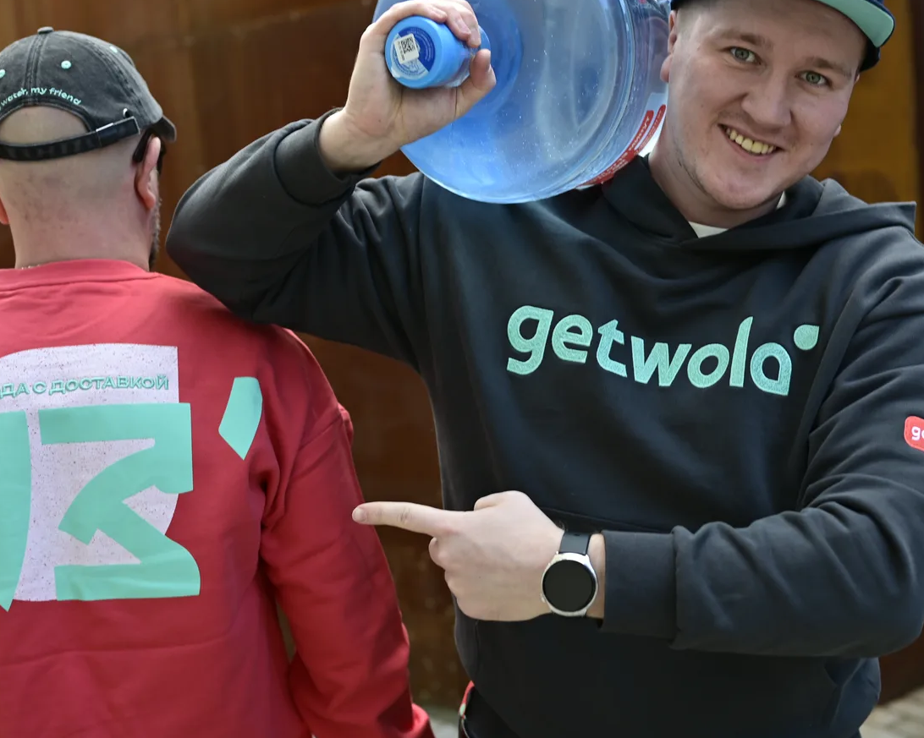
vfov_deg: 27.6
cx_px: 512
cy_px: 312
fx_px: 1504
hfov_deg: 34.1
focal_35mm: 55
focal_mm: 40
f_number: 3.2
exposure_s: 1/160
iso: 160
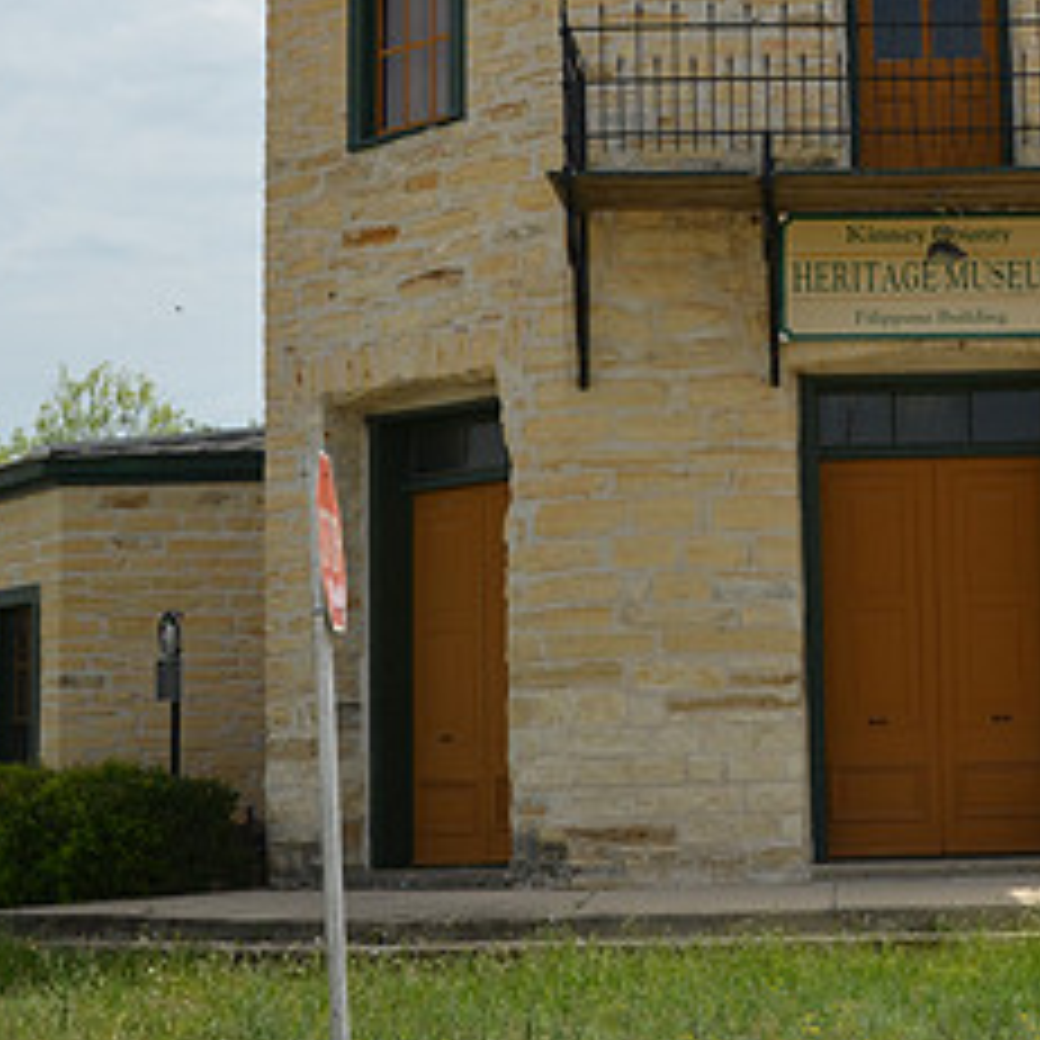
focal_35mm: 83
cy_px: 320
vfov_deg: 20.8
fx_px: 2821
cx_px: 950
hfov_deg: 20.4
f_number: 8
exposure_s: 1/250
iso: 200
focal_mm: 26
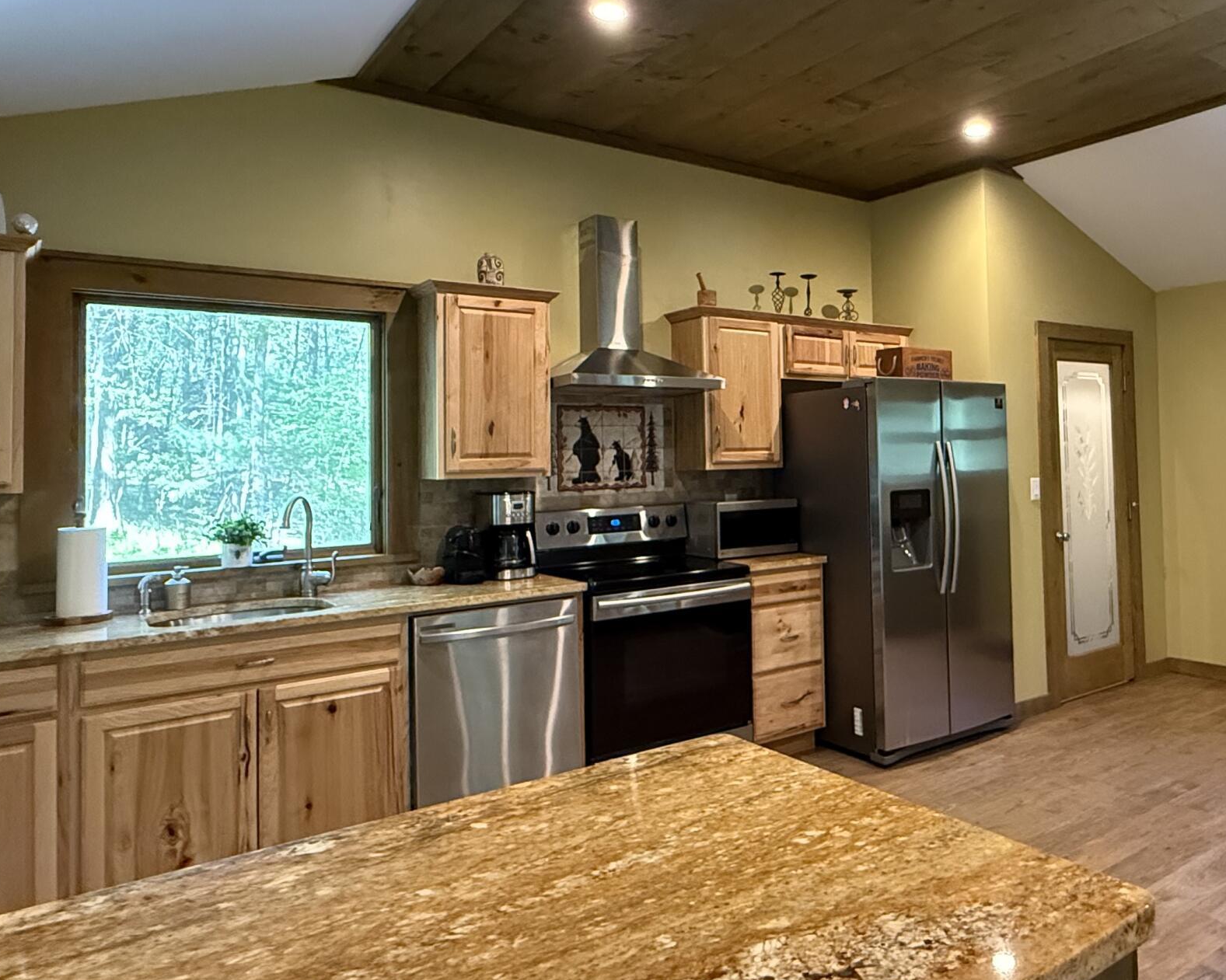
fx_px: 943
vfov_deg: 54.7
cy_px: 420
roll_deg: +1.1
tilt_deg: +2.8
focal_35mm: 26
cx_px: 856
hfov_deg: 63.6
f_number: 2.2
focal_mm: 2.22
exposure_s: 1/60
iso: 800
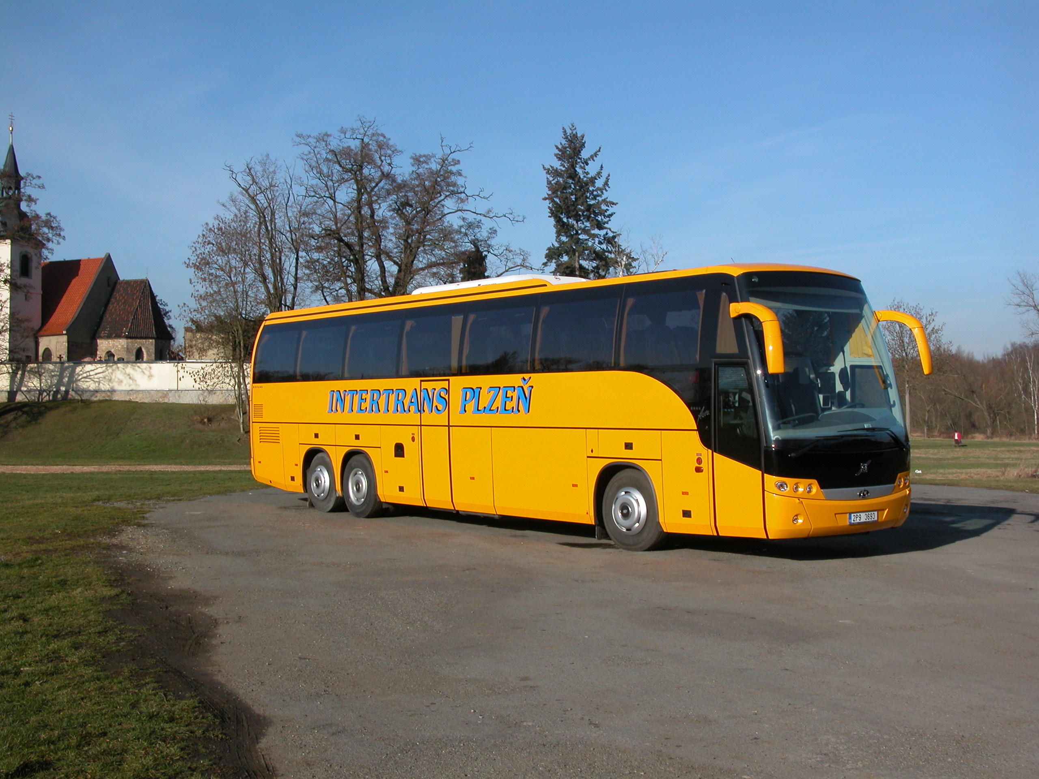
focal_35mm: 45
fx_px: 1351
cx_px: 520
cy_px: 390
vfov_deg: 32.2
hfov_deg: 42.1
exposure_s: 1/379
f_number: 6.7
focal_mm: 11.6
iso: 100
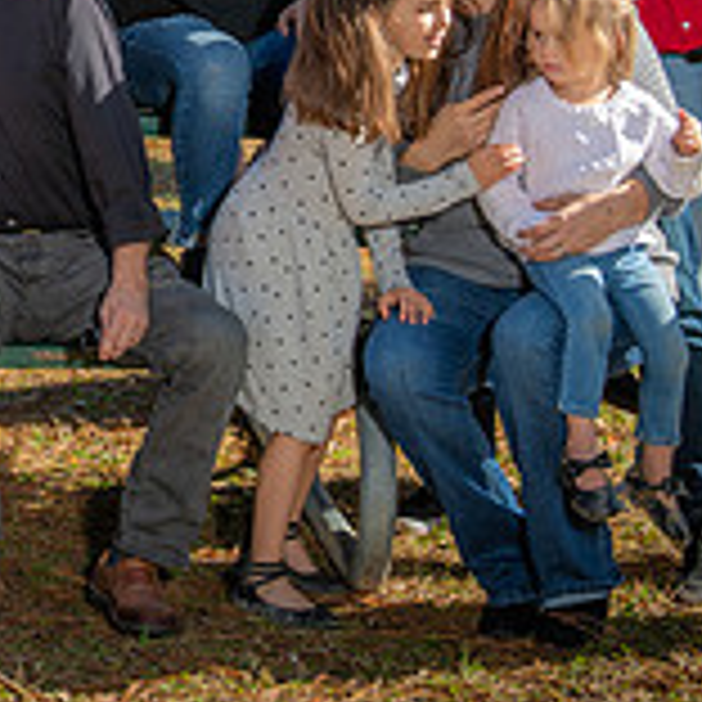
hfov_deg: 12.8
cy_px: -32
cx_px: -140
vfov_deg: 12.9
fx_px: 3052
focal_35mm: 133
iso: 80
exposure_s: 1/250
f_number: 5
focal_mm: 42
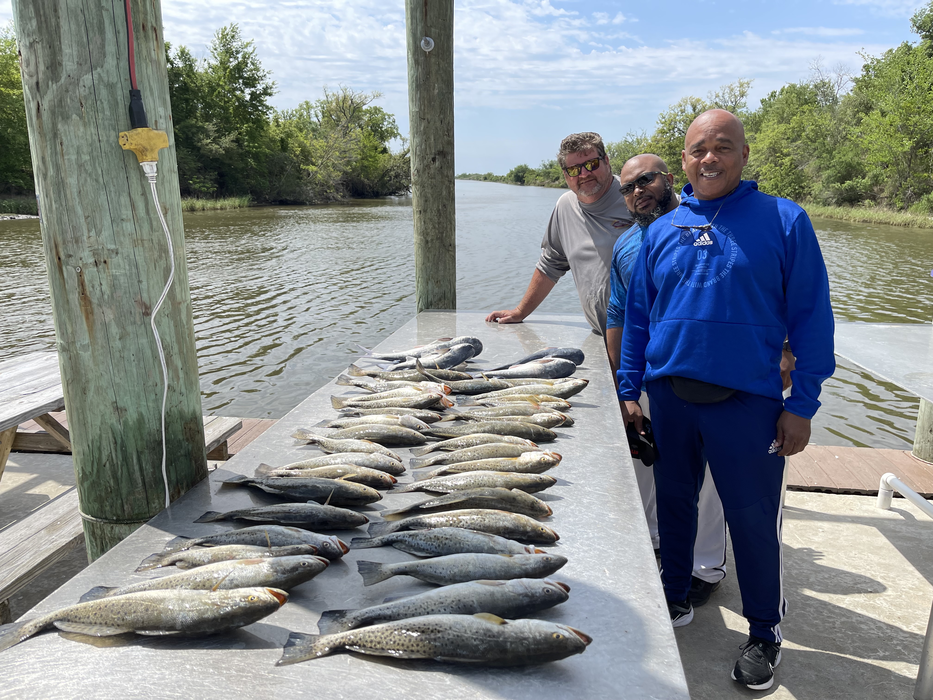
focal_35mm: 26
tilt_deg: -14.4
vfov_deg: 53.1
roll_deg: -0.8
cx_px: 466
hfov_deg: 67.3
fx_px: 701
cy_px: 350
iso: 32
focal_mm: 5.1
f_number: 1.6
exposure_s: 1/3788
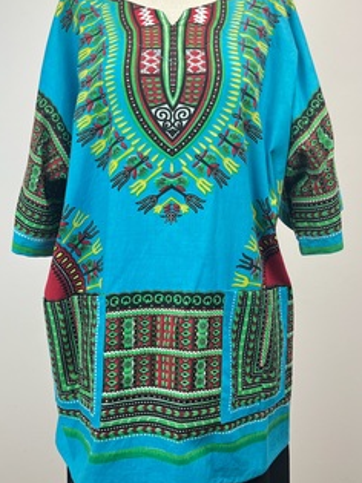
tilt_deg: -2.0
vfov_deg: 55.2
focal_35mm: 33
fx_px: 460
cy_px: 207
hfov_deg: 42.9
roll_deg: +0.7
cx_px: 176
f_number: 1.6
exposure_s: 1/120
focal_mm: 5.1
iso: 80
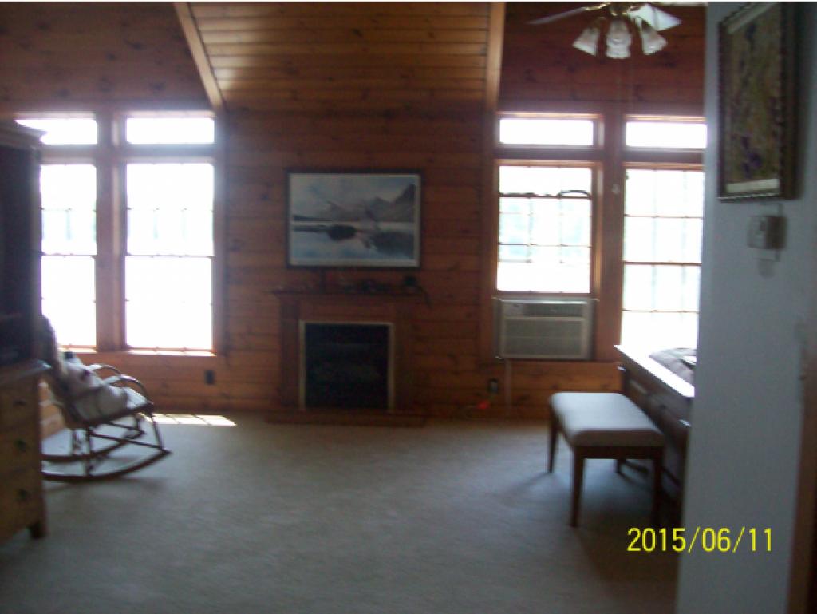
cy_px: 307
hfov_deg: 51.3
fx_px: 850
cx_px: 408
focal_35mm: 36
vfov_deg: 39.7
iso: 200
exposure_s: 1/64
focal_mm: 6
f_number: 2.7
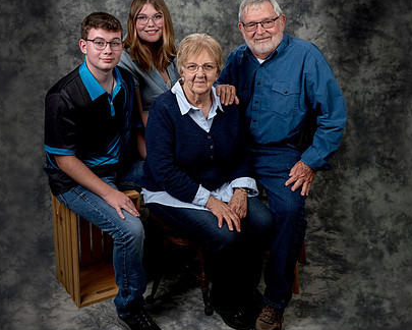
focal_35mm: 47
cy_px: 161
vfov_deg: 32.1
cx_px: 198
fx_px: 573
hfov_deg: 39.5
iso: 100
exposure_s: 1/160
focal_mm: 35
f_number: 5.6
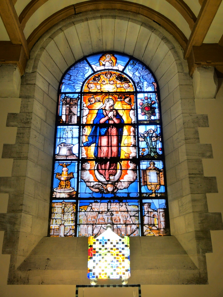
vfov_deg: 51.4
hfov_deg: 39.7
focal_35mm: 36
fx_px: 309
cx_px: 112
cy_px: 148
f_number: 4.2
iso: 800
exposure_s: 1/5
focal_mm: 18
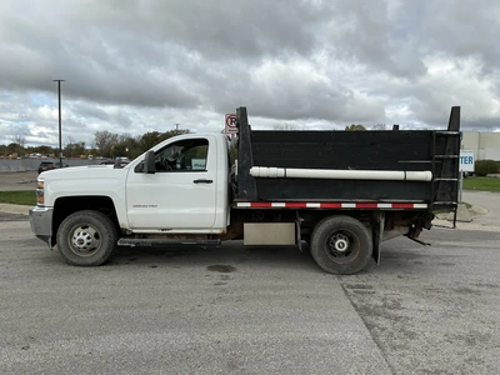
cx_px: 250
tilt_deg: -2.0
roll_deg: -0.2
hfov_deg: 63.4
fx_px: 404
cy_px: 188
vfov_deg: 49.7
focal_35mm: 28
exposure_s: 1/978
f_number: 1.8
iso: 25
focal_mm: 3
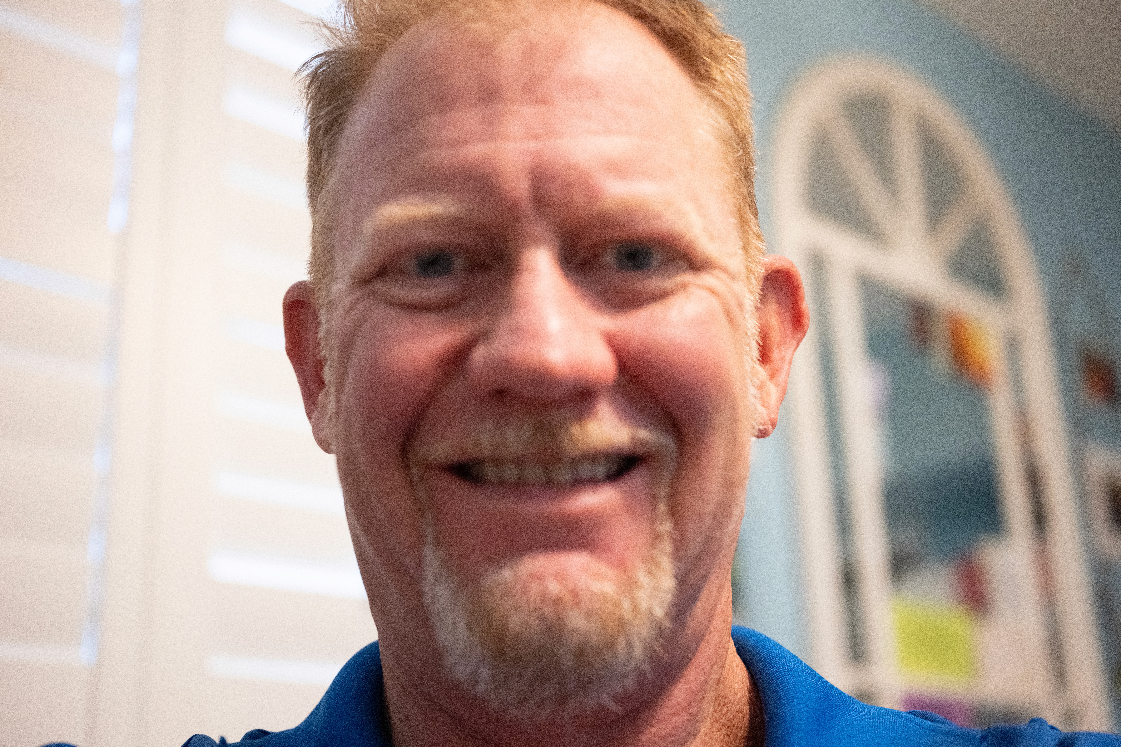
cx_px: 561
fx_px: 1401
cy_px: 371
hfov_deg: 43.6
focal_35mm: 45
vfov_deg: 29.9
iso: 10000
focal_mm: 44
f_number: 2.8
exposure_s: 1/100
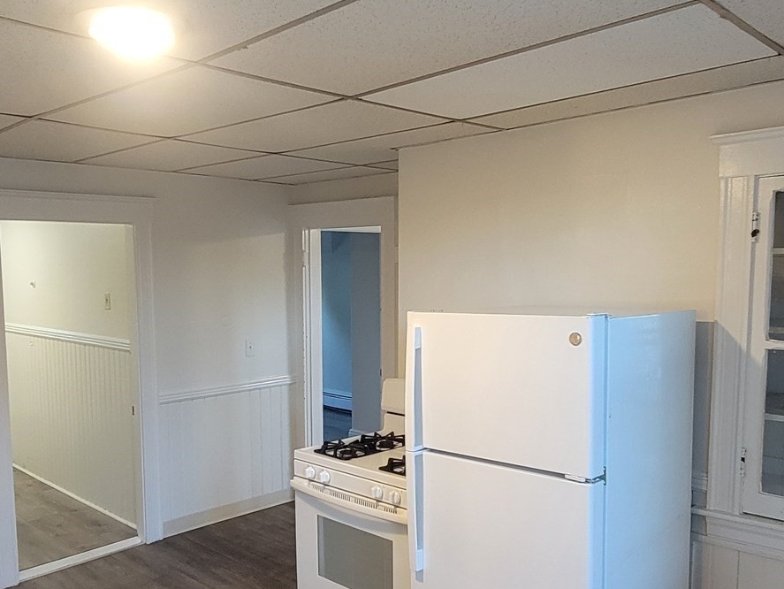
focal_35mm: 30
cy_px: 349
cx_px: 387
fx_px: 680
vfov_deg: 46.6
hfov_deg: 59.9
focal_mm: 2.2
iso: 320
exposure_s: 1/60
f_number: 2.2
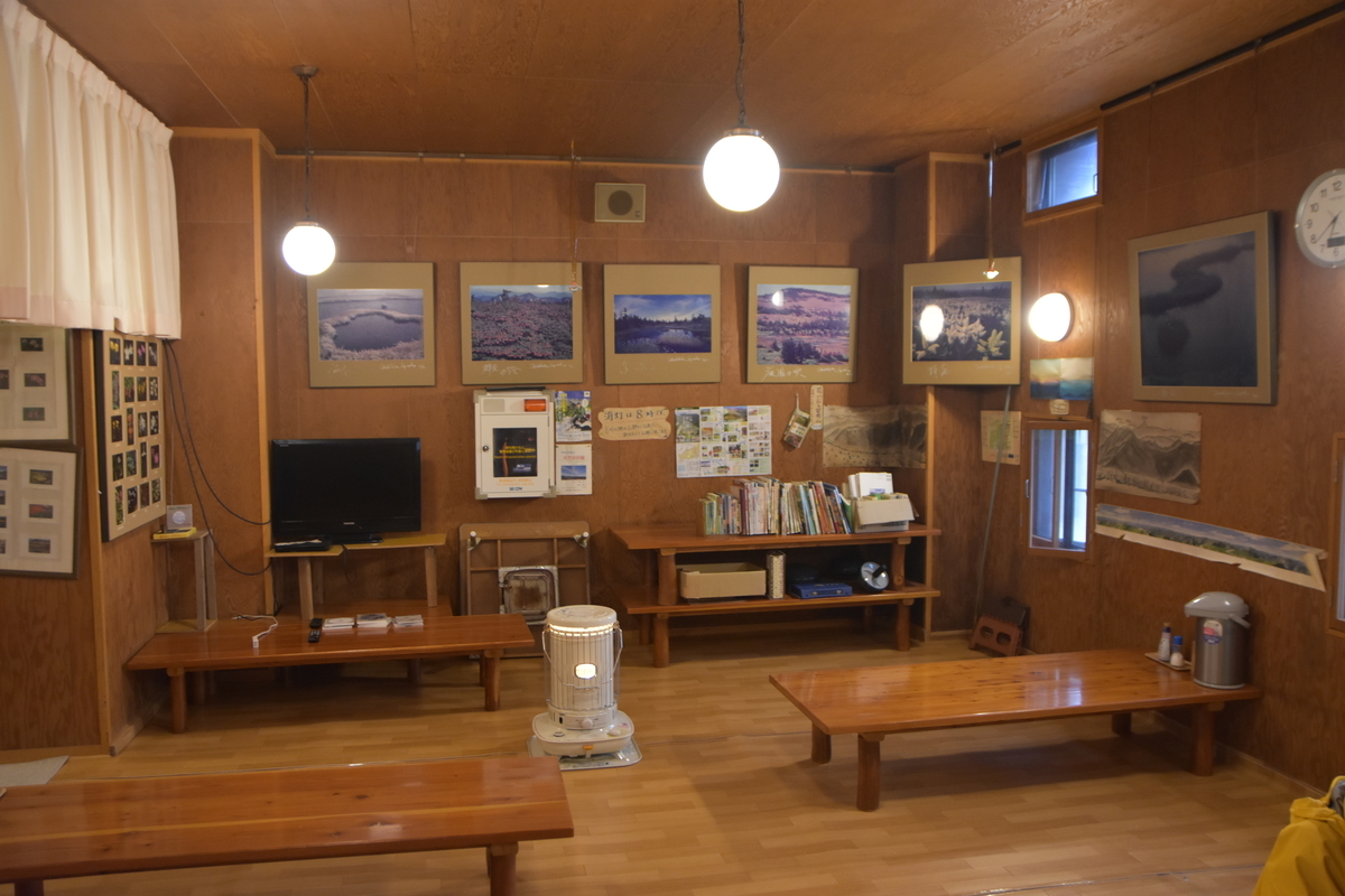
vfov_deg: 43.6
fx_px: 1121
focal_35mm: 30
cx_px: 672
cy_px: 448
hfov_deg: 61.9
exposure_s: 1/30
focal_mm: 20
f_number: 2.8
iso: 1600
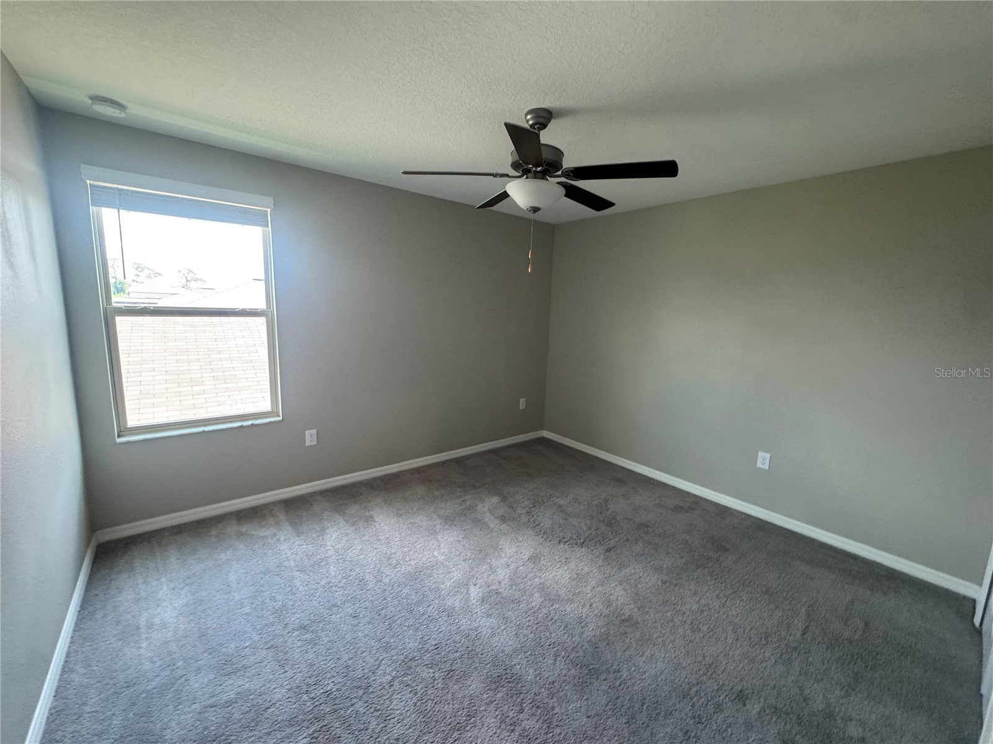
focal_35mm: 14
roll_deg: -2.6
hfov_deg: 102.1
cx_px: 496
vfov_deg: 85.7
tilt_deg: -9.9
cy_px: 372
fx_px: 402
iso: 160
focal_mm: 2.22
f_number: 2.2
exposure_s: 1/60
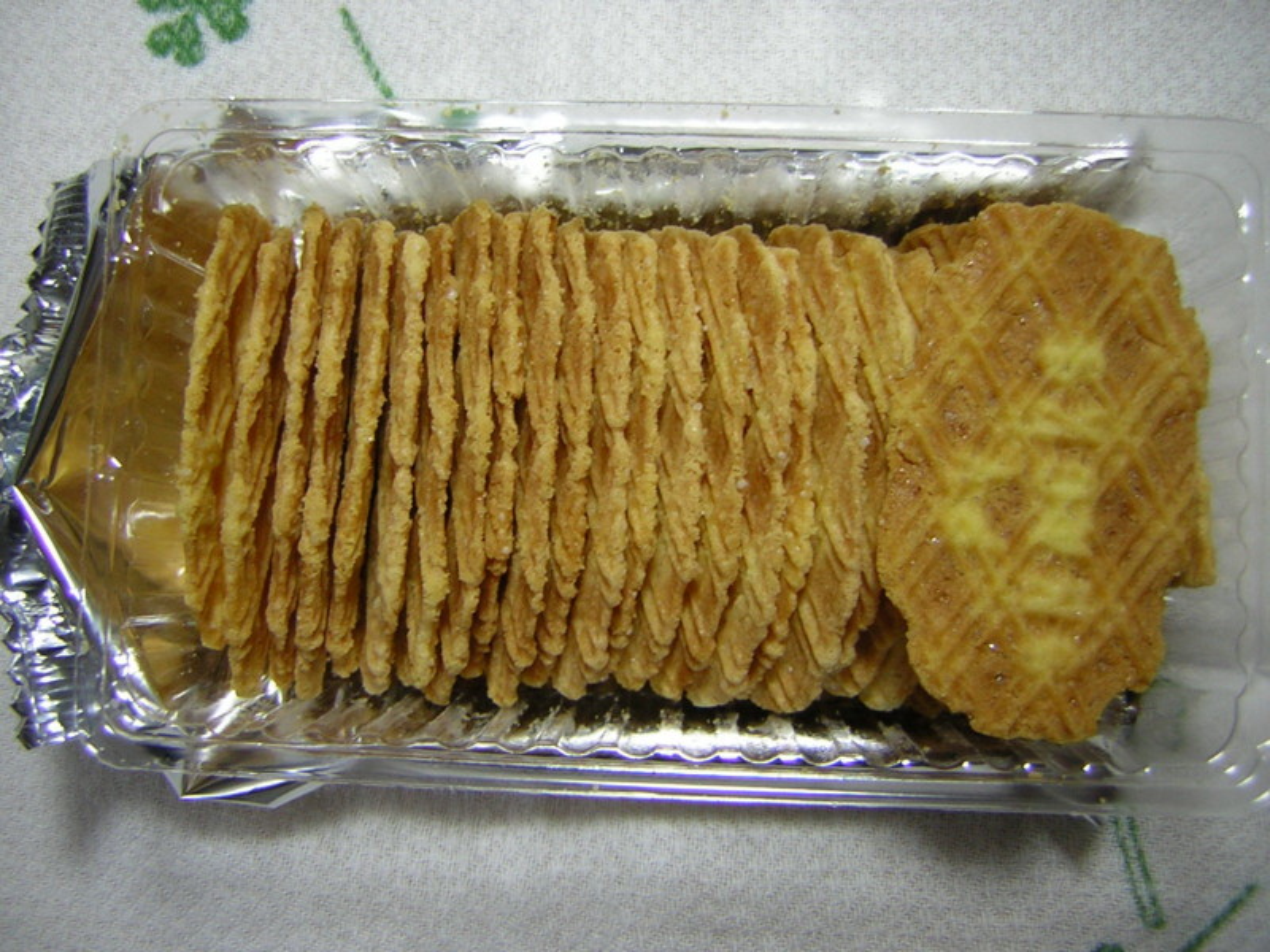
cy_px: 476
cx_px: 635
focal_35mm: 36
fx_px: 1321
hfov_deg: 51.4
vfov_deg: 39.7
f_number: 2.6
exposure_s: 1/25.5
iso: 50
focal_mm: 4.7
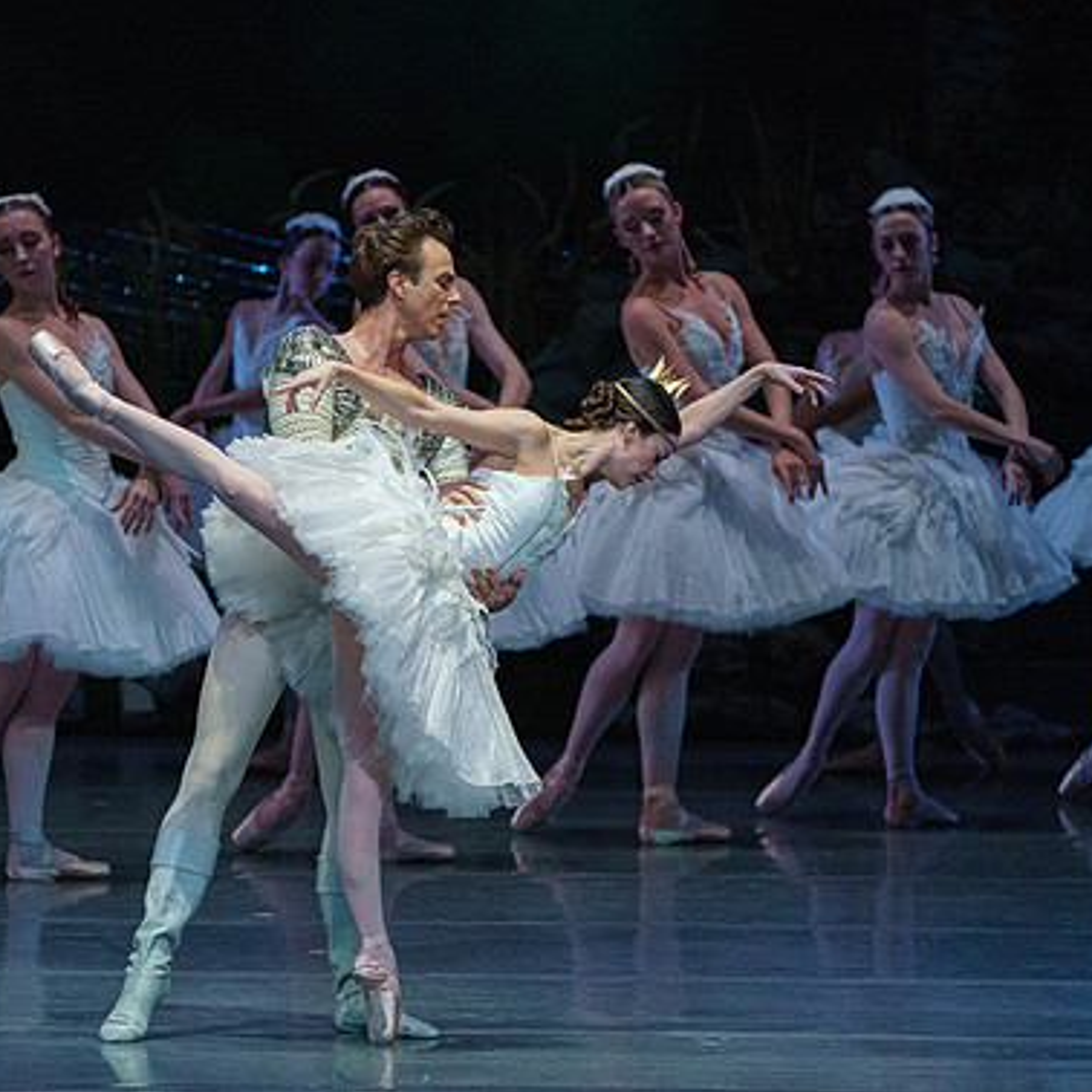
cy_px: 555
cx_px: 430
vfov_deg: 3.7
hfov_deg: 3.7
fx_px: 16953
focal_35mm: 475
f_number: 5.6
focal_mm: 364
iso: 8000
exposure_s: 1/250
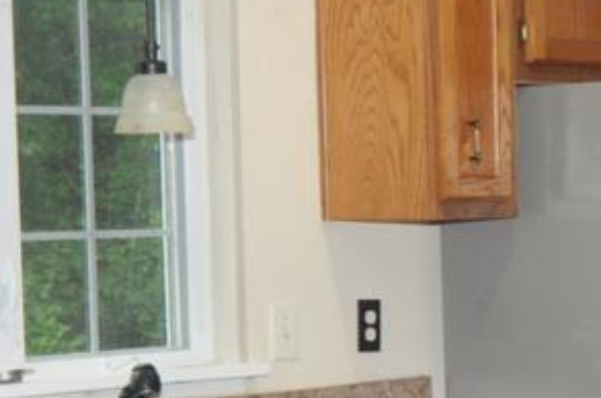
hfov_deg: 11.2
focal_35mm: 177
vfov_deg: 7.7
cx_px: 882
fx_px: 2948
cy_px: 431
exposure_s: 1/60
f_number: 5.6
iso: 800
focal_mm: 24
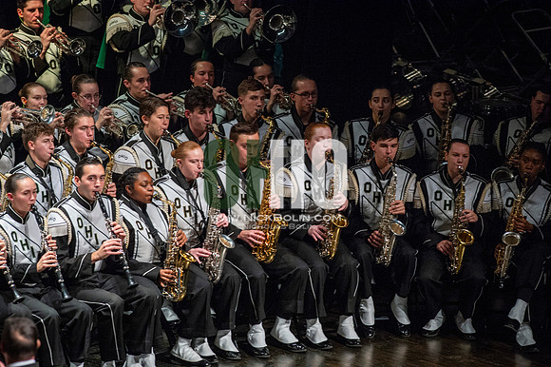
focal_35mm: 300
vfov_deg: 4.6
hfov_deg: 6.9
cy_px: 184
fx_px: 4589
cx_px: 276
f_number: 5.6
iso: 5000
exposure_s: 1/400
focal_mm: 300
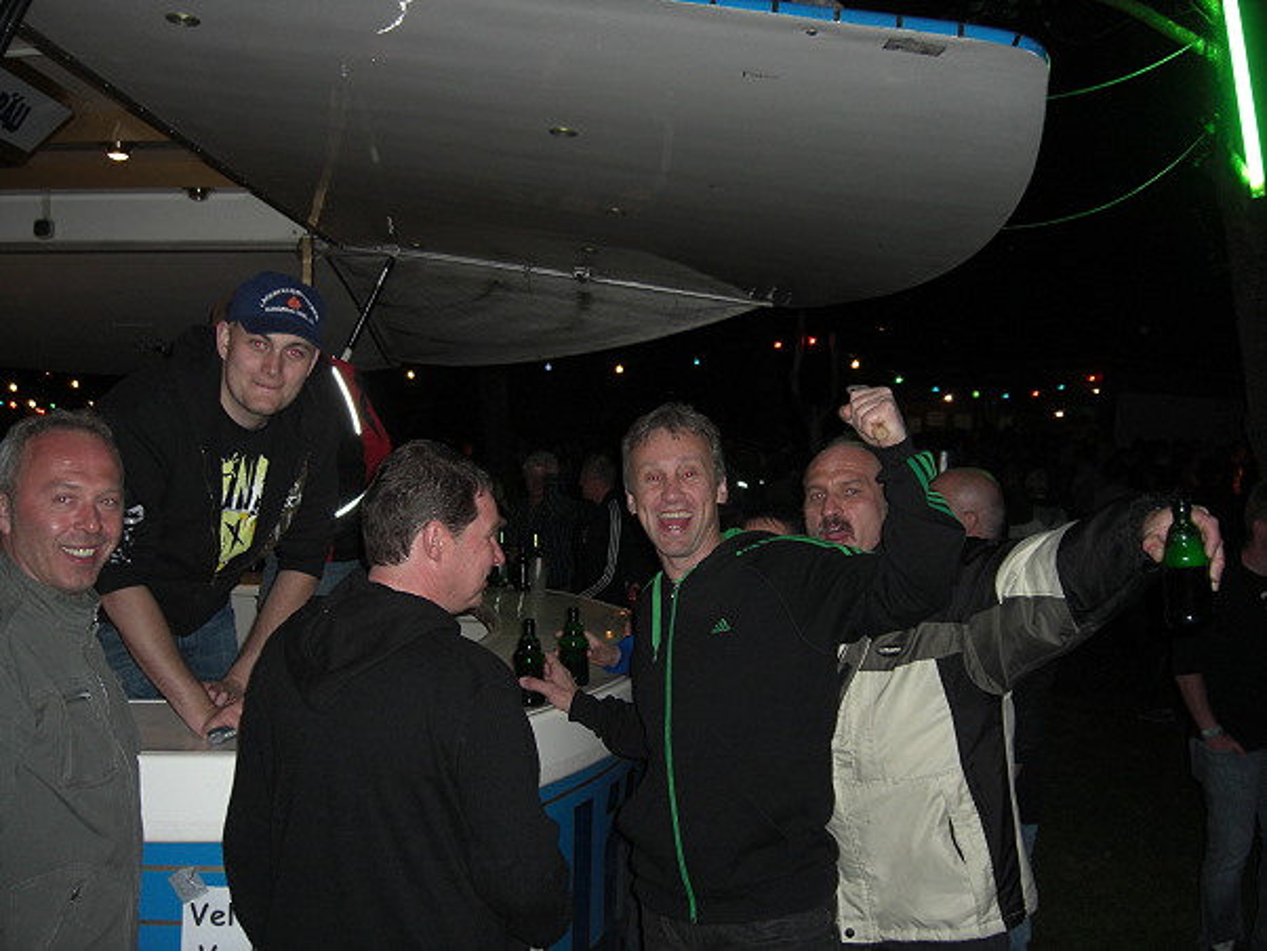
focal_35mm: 38
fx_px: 1391
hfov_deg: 49.0
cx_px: 634
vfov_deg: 37.7
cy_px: 476
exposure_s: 1/60
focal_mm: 7.9
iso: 200
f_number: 2.8
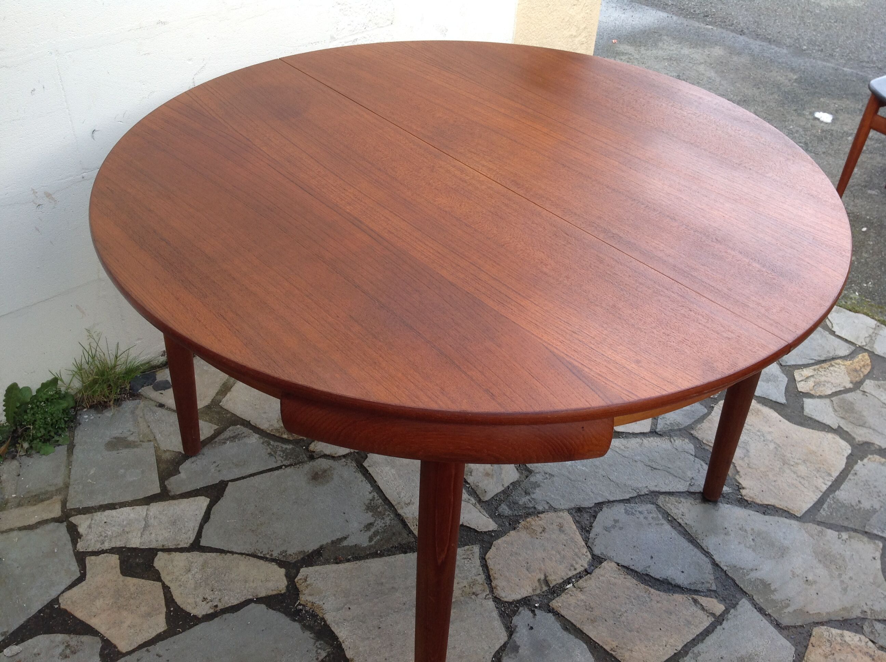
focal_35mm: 35
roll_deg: -3.3
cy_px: 331
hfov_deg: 52.7
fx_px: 895
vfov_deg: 40.6
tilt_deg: -38.8
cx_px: 443
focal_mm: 4.28
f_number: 2.4
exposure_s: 1/126
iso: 50
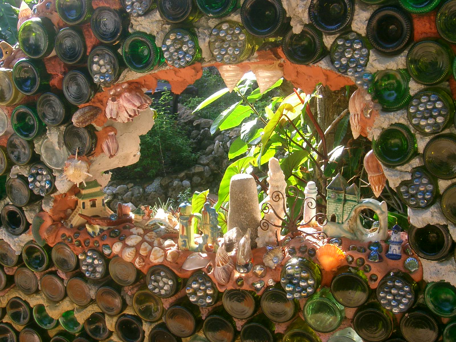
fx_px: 580
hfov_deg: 42.9
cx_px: 228
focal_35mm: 44
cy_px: 171
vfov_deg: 32.9
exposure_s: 1/100
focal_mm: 9.2
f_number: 5
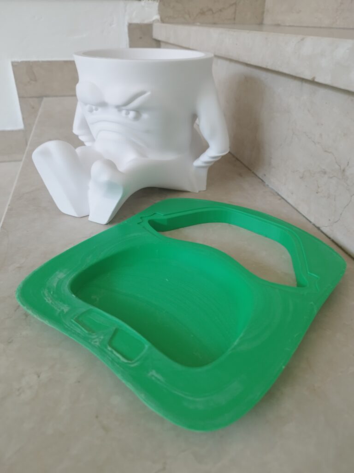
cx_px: 177
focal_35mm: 24
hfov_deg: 56.8
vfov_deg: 71.6
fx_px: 327
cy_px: 236
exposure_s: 1/50
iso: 470
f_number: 1.89
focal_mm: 5.89
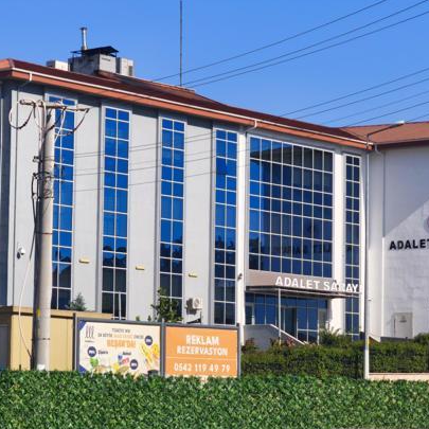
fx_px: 2005
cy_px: 215
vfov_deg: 12.2
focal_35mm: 143
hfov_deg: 12.2
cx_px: 264
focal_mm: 8.8
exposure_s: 1/1036
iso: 50
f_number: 2
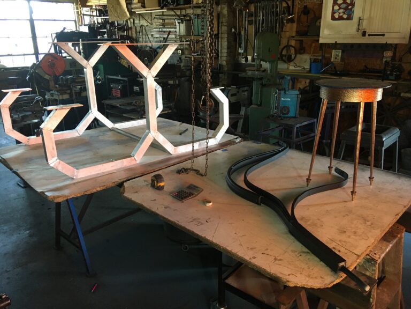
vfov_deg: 48.2
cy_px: 154
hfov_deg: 61.7
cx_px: 206
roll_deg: +0.7
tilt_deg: -19.3
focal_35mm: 29
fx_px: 344
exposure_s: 1/30
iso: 160
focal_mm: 4.15
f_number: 2.2
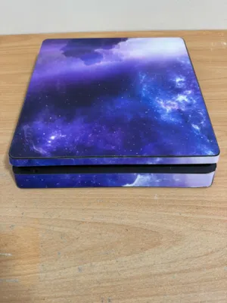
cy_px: 152
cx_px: 114
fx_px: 210
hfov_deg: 56.8
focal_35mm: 24
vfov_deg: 71.6
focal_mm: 6.76
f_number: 1.78
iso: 320
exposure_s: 1/50
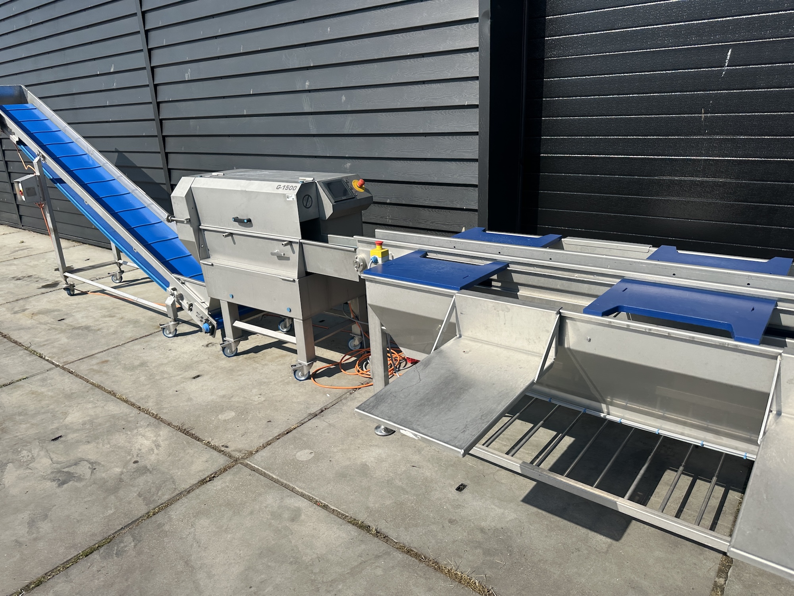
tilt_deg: -11.1
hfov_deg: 71.6
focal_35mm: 24
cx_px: 397
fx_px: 550
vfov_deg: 56.8
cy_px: 298
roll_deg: +2.7
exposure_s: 1/5263
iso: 80
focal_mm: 6.86
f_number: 1.78
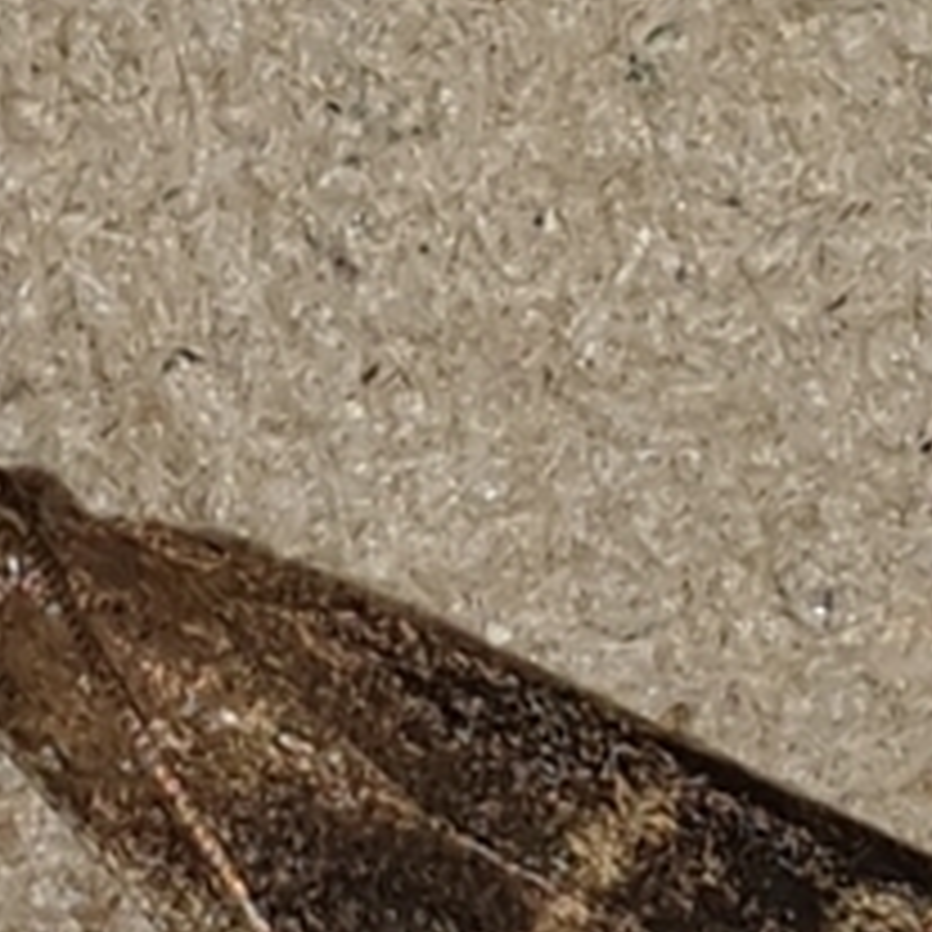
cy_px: 828
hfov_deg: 24.3
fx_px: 2163
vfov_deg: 23.7
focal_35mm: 71
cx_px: 574
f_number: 2.4
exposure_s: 1/1300
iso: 50
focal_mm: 4.3
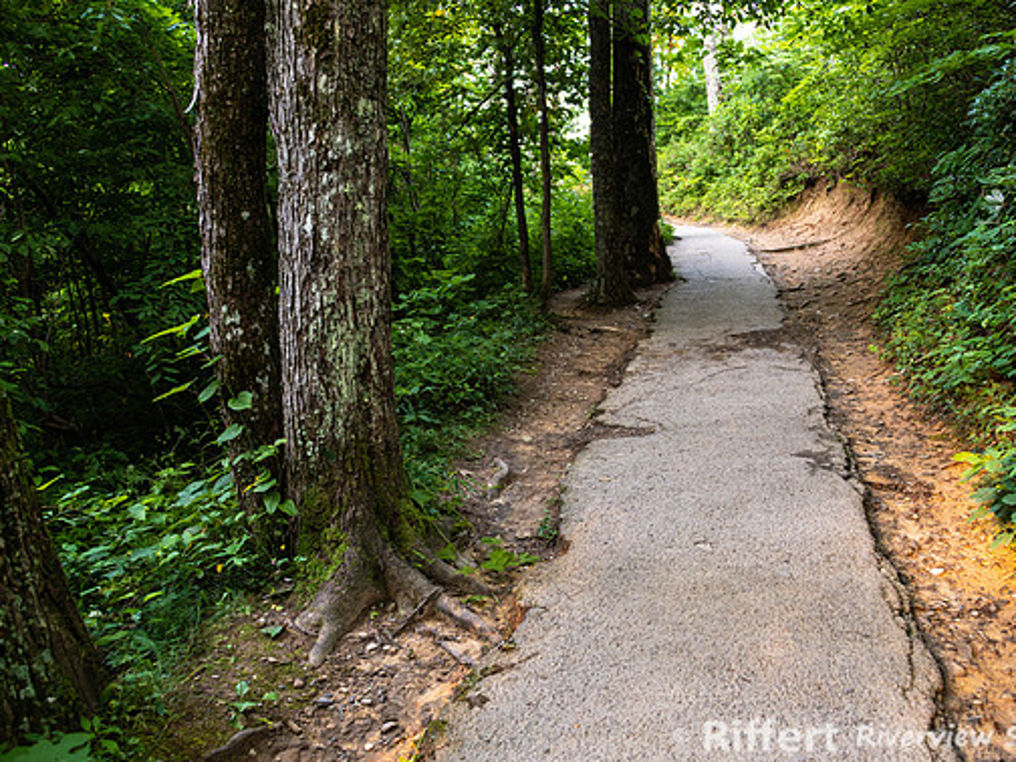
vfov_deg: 45.4
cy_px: 382
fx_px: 910
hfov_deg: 58.3
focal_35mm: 31
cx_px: 538
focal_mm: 28
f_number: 3.5
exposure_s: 1/125
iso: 1400
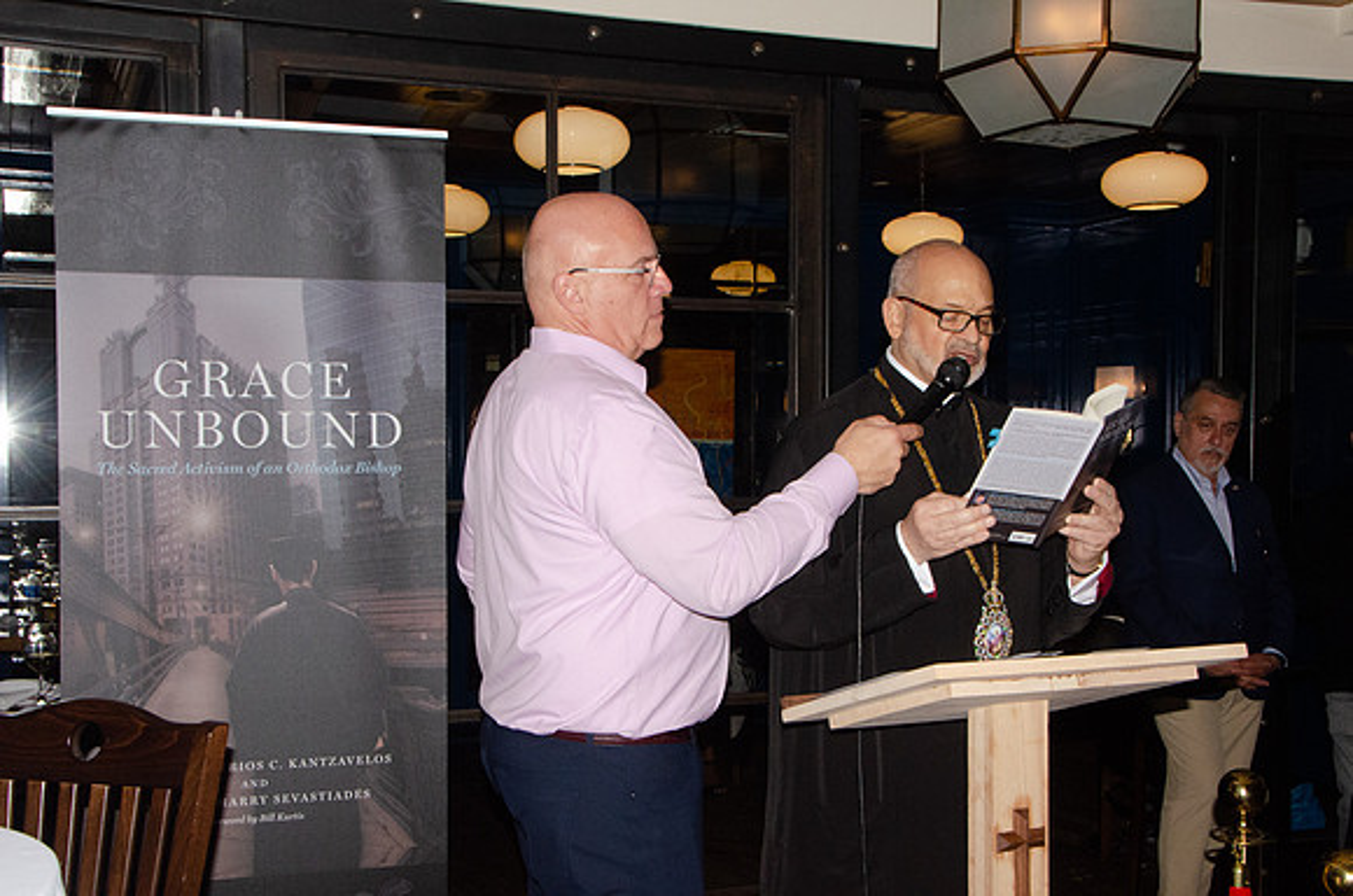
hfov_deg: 45.0
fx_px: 1631
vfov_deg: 30.7
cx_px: 676
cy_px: 448
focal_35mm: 44
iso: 2500
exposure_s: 1/250
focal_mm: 29
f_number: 16
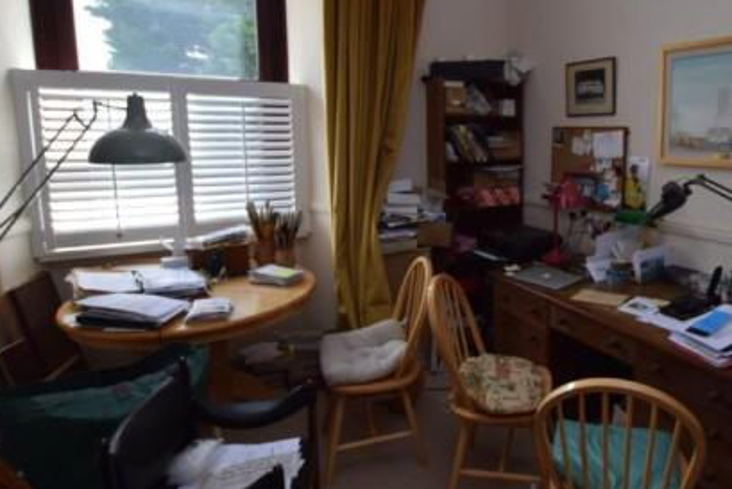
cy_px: 203
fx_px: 488
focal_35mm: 24
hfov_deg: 70.4
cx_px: 516
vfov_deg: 52.9
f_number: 5.6
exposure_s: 1/125
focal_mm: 10
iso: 400
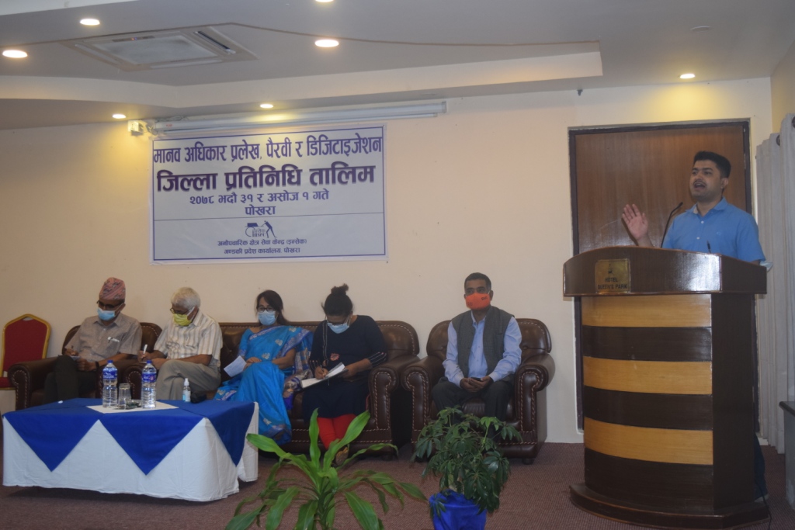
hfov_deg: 45.0
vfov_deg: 30.9
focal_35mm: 44
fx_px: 961
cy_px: 265
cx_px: 398
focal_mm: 29
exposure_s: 1/80
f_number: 4.5
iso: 800
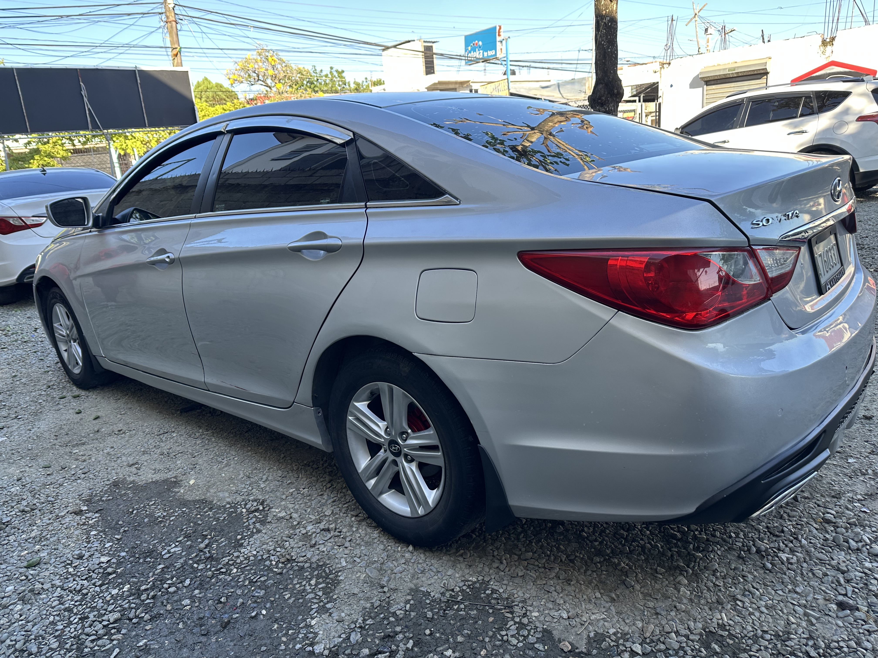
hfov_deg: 71.6
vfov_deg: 56.8
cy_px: 329
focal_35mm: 24
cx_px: 439
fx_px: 609
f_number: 1.78
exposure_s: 1/406
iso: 80
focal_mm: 6.86
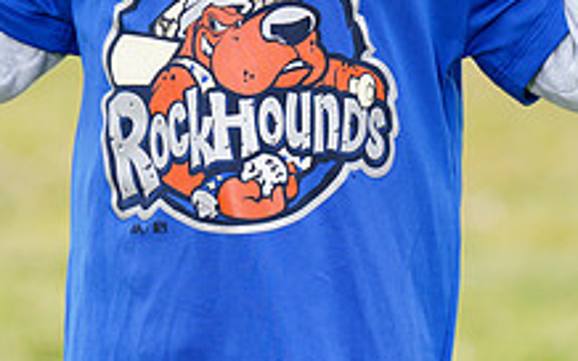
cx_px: 207
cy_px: -129
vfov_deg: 3.2
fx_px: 6408
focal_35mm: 407
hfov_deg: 5.2
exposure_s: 1/250
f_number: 4.5
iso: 100
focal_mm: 150
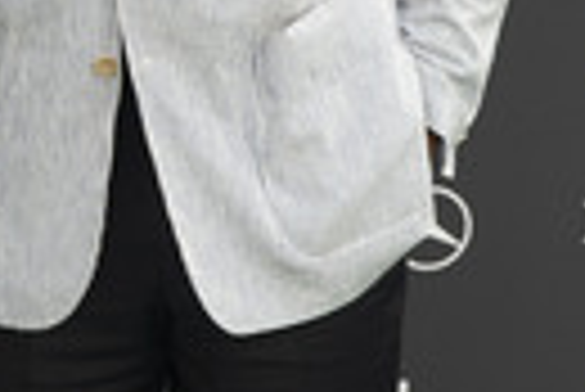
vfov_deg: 4.6
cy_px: -314
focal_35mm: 297
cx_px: -157
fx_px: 4832
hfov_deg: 6.9
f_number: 4.5
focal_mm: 78
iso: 400
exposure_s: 1/200
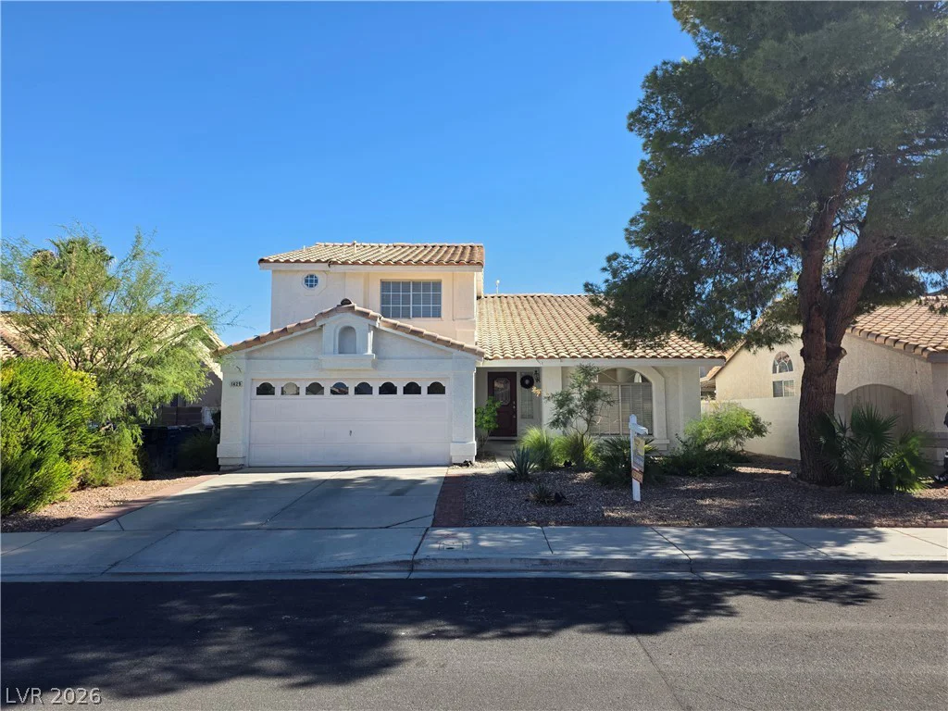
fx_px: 630
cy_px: 356
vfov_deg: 58.9
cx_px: 474
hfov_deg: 73.9
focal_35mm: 23
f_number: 1.7
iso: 80
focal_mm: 6.25
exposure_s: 1/3211
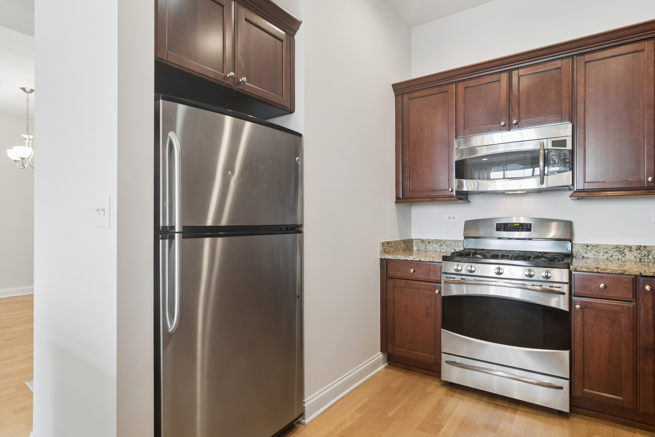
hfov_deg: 90.0
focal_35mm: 18
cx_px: 328
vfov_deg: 67.4
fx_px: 327
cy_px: 218
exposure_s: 1/2
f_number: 8
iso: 200
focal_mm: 12
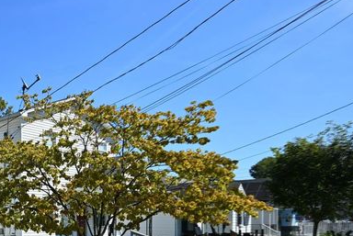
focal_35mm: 41
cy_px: 229
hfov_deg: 34.7
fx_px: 406
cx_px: -95
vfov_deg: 30.5
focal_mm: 15.5
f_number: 6.3
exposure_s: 1/1000
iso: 220
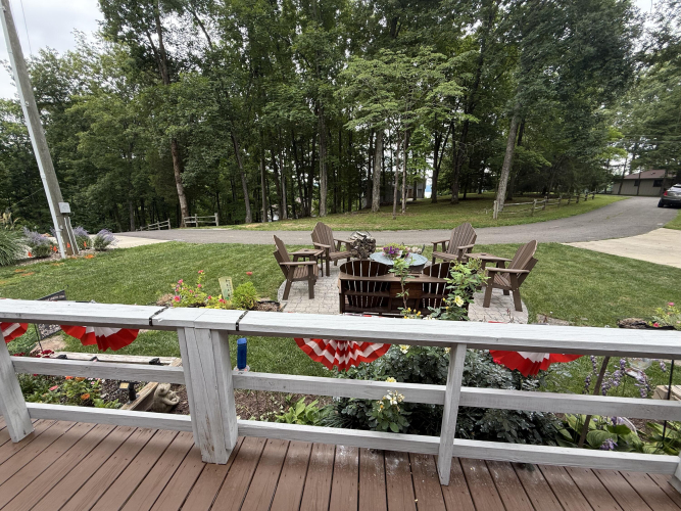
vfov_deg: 85.7
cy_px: 256
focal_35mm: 14
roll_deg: -0.4
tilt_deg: -15.4
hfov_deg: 102.1
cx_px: 340
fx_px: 275
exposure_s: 1/200
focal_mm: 2.22
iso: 50
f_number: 2.2
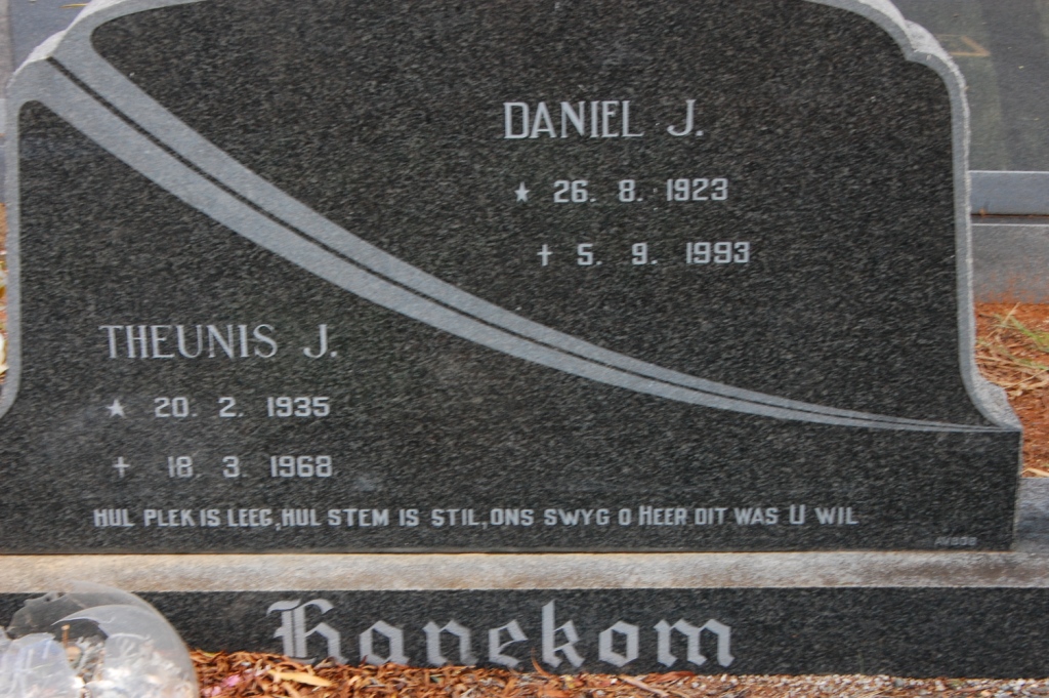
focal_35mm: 82
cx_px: 524
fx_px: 2402
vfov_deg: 16.5
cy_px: 349
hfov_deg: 24.6
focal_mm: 55
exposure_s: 1/30
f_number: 18
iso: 640
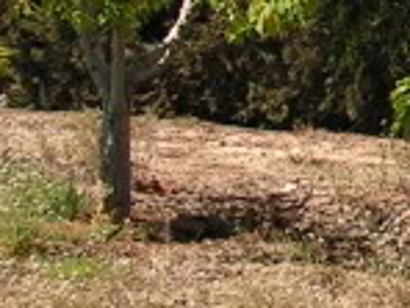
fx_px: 2310
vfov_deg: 7.6
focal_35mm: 195
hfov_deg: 9.6
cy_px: -11
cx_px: 754
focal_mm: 6
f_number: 4.8
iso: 64
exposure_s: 1/400
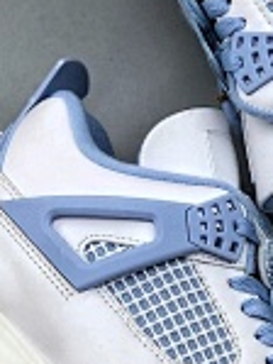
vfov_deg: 10.3
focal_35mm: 191
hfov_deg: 7.8
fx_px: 2006
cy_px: 191
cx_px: 218
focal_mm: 6.6
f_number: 2.8
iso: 32
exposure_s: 1/100
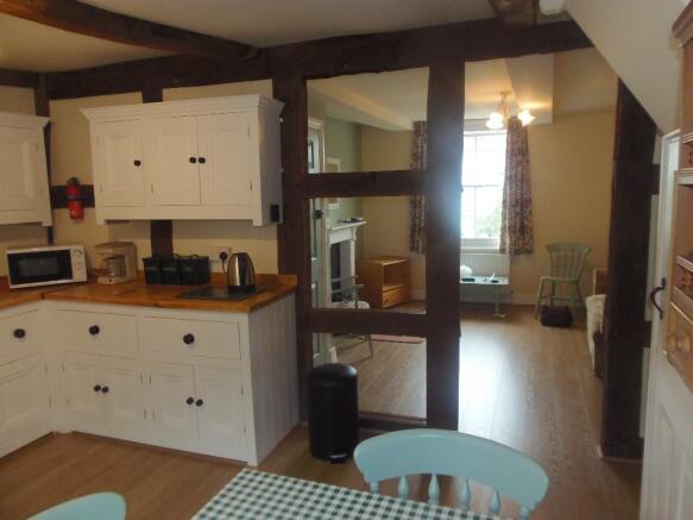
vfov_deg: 56.8
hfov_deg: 71.6
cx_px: 346
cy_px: 260
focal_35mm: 24
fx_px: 480
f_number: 2.9
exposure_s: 1/30
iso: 200
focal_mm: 4.3
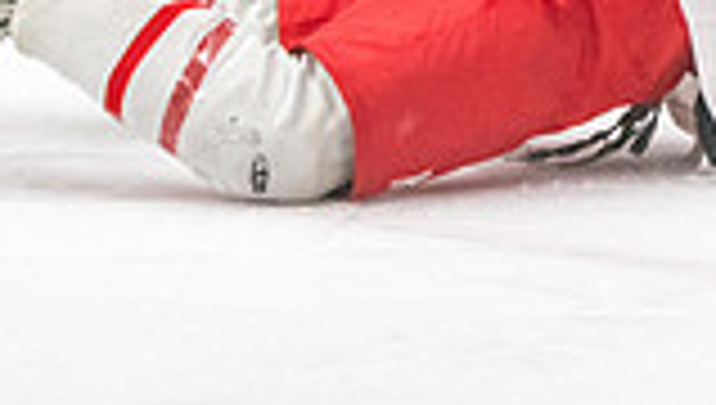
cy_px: -655
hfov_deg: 4.7
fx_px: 8690
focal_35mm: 457
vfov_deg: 2.6
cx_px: 723
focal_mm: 98
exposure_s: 1/800
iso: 4000
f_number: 2.8
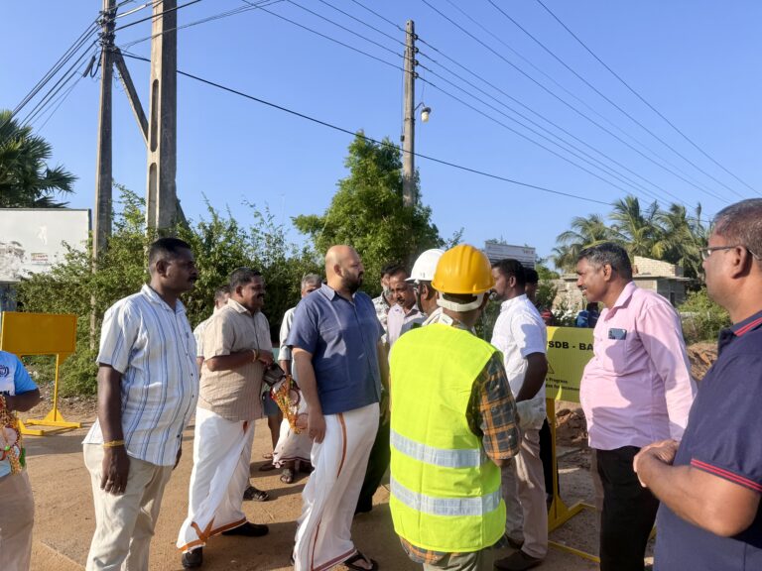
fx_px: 528
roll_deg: -0.5
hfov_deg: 71.6
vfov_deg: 56.8
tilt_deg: +1.9
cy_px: 286
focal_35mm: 24
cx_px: 381
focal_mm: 6.76
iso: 80
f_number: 1.78
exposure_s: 1/3584
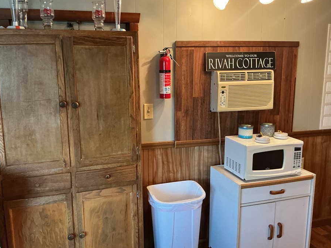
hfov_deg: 55.3
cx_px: 151
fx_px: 316
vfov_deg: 42.9
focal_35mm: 33
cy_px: 114
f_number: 1.8
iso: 200
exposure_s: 1/60
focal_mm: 3
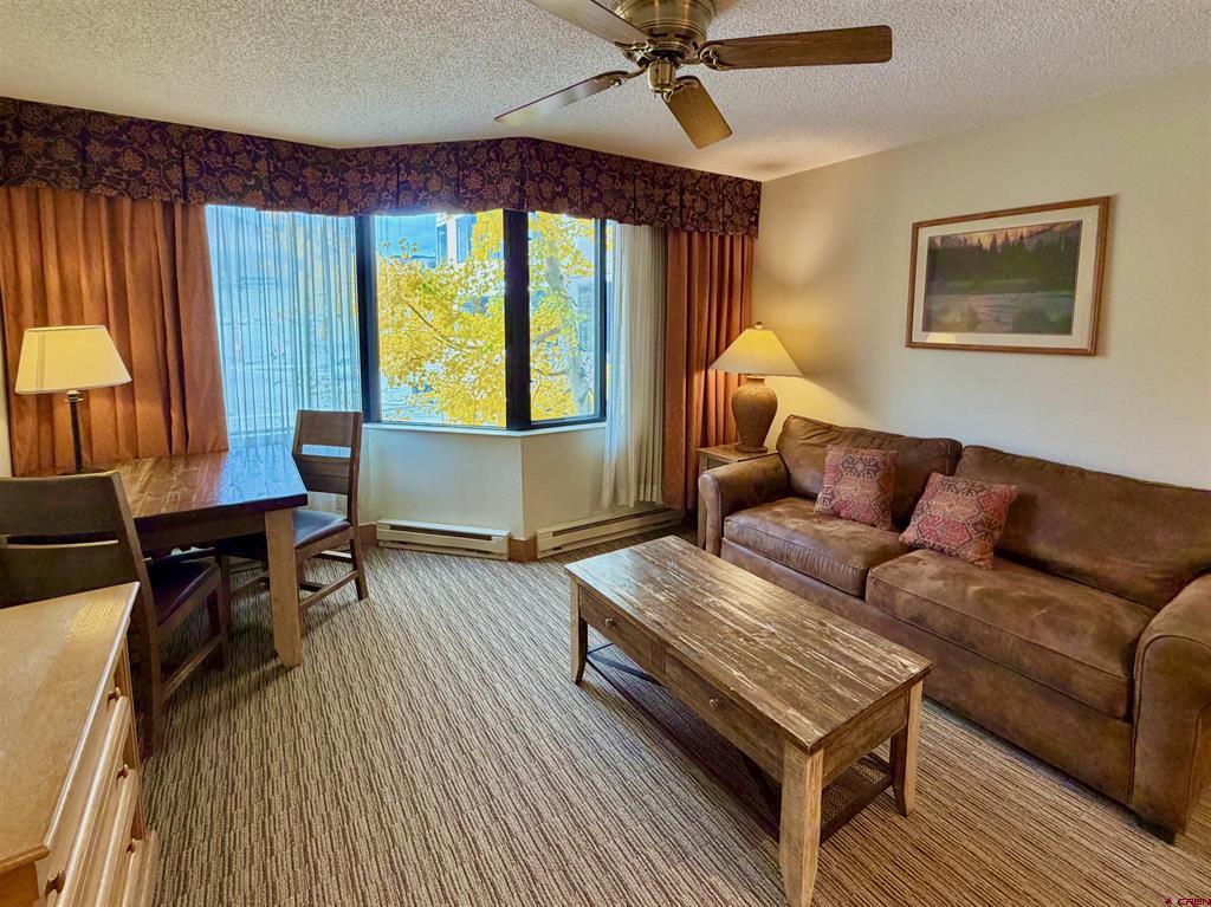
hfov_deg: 102.1
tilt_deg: -13.0
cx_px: 606
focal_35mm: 14
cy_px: 454
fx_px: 490
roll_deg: +1.0
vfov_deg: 85.6
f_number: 2.2
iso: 250
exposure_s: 1/60
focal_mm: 2.22
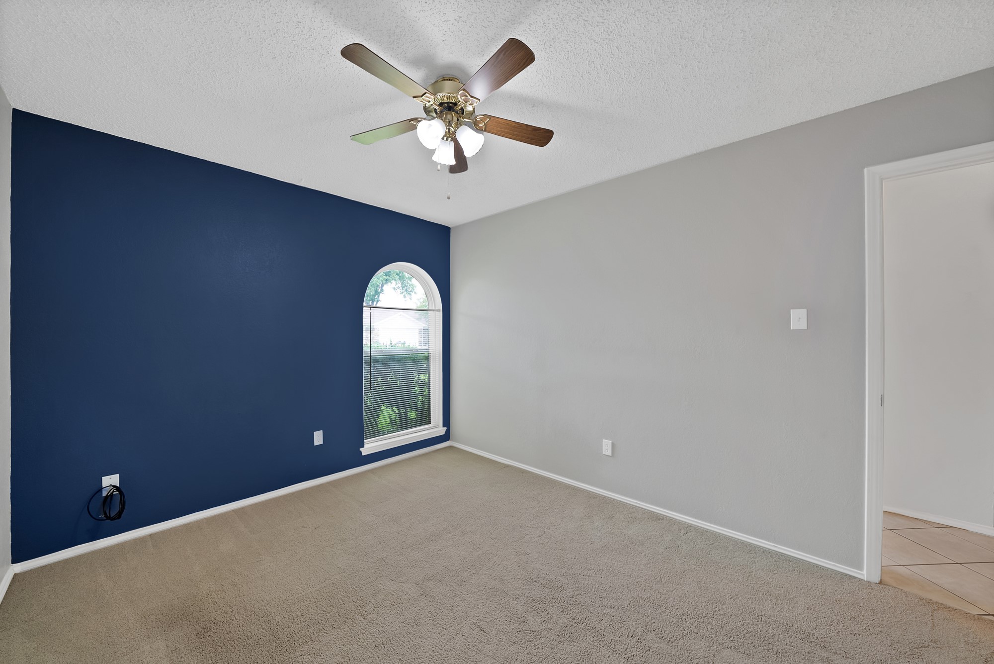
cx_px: 497
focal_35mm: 12
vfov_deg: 90.1
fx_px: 331
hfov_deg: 112.6
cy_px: 332
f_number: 9
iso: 640
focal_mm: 12
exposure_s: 1/1.67
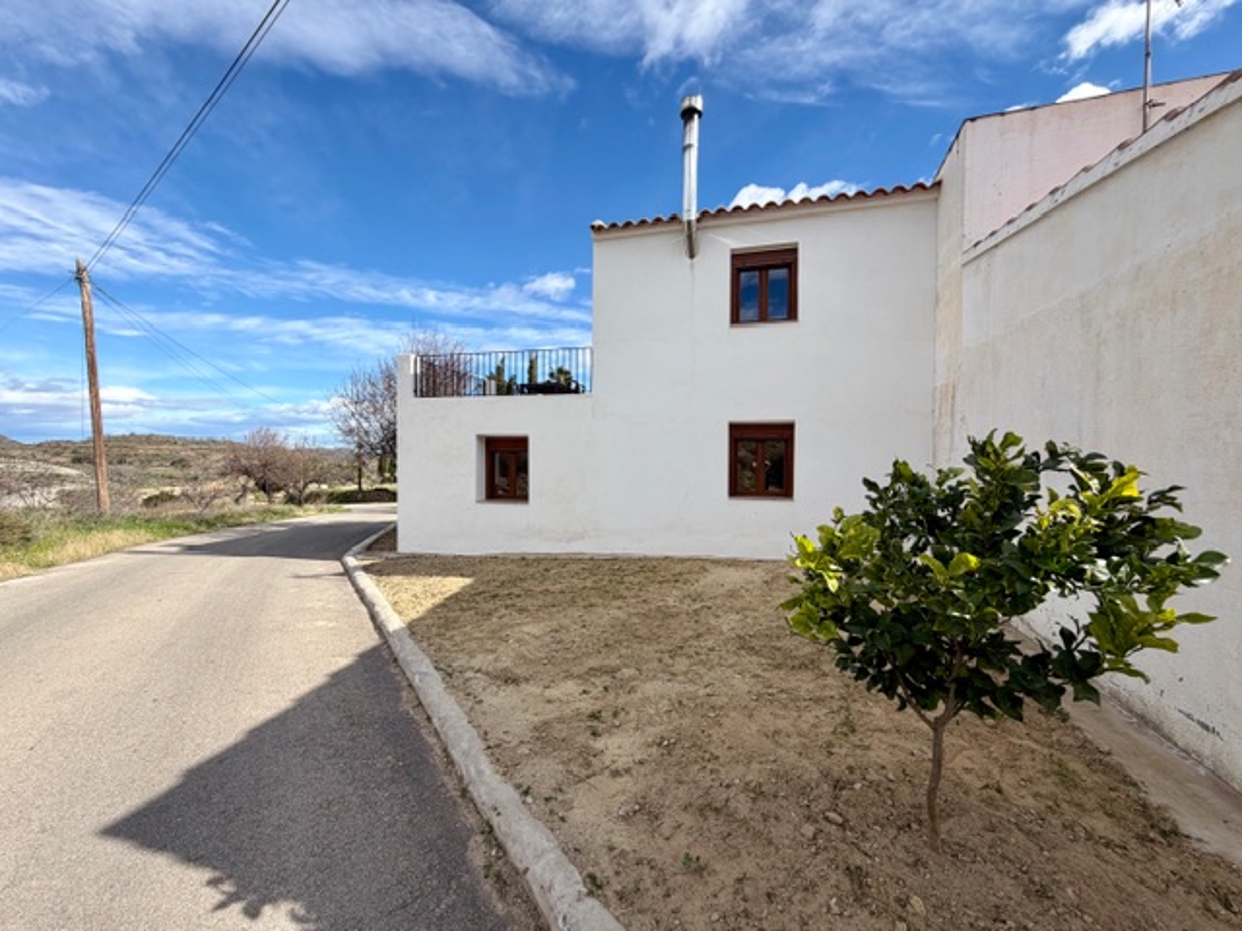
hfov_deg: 102.1
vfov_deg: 85.7
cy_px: 466
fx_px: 502
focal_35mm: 14
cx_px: 621
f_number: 2.2
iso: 20
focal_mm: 2.22
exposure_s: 1/770
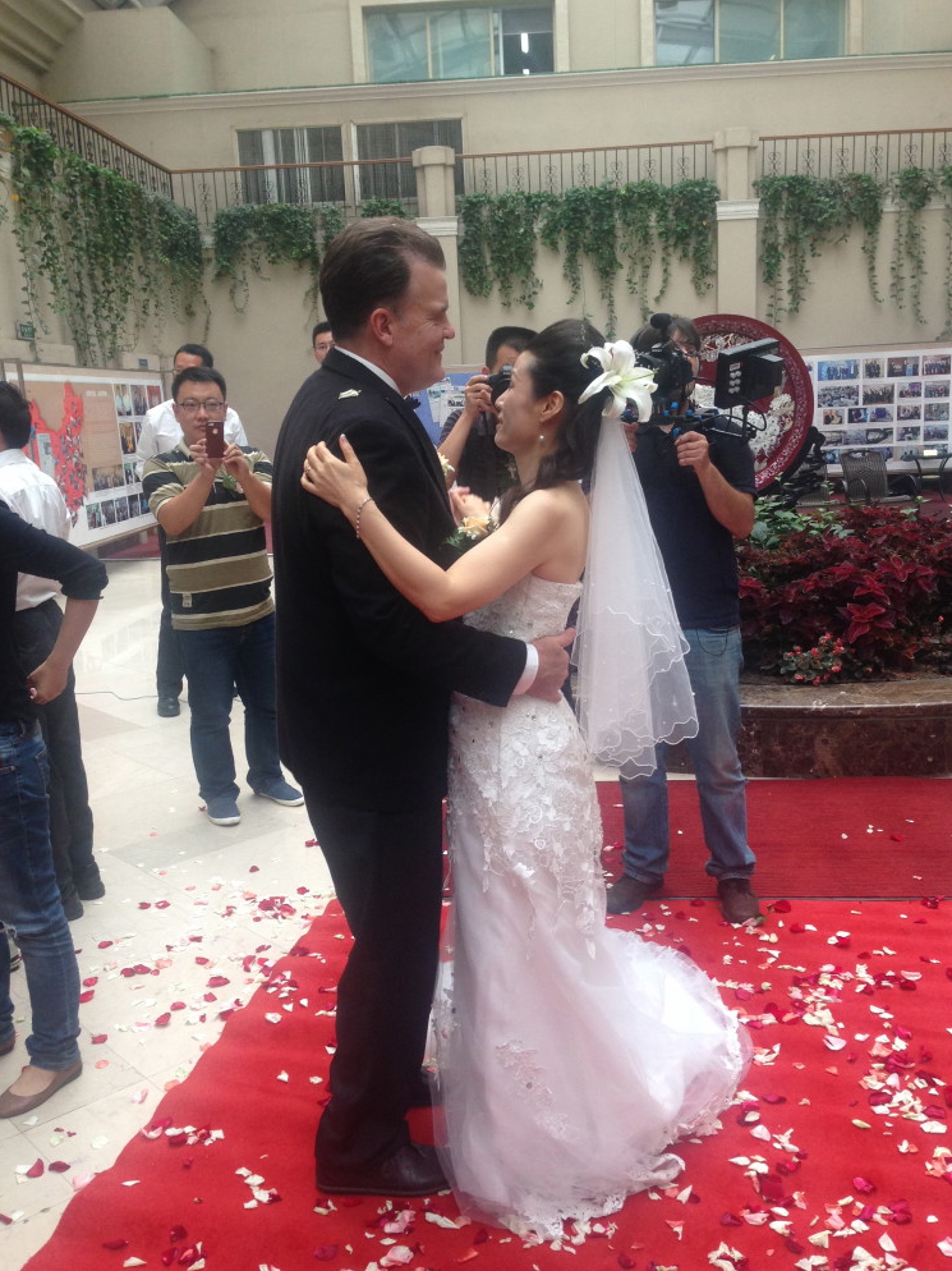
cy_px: 623
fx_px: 1247
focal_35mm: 34
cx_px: 474
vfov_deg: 54.0
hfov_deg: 41.8
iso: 100
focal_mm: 4.12
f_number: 2.4
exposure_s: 1/120
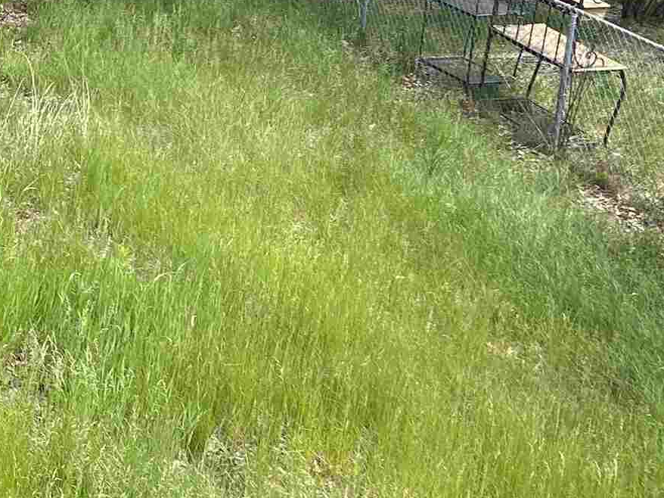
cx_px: -166
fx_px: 1745
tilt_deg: -17.9
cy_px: 100
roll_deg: -3.2
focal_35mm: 91
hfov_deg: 20.0
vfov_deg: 16.1
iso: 50
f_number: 1.5
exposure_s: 1/482
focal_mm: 5.7
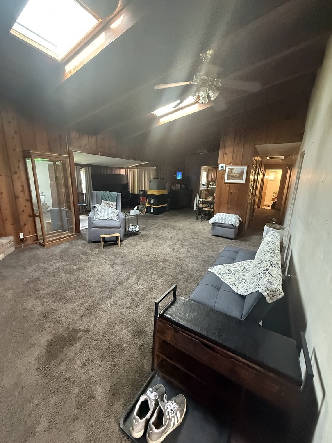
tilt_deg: -15.3
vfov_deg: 102.1
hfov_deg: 85.7
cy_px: 222
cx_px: 166
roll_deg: -0.9
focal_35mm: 14
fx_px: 179
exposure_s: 1/60
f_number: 2.2
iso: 640
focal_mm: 2.22
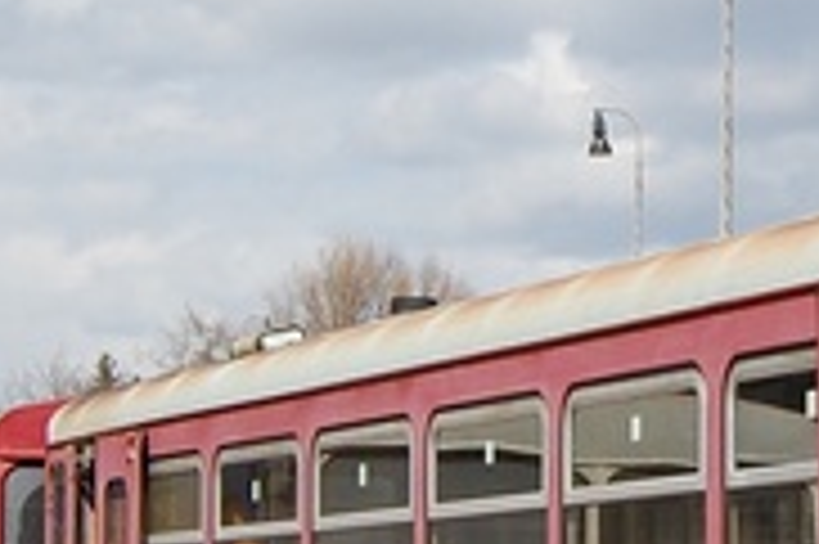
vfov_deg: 7.1
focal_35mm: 193
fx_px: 4387
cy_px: 310
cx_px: 720
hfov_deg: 10.6
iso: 200
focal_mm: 26
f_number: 5
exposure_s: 1/1250
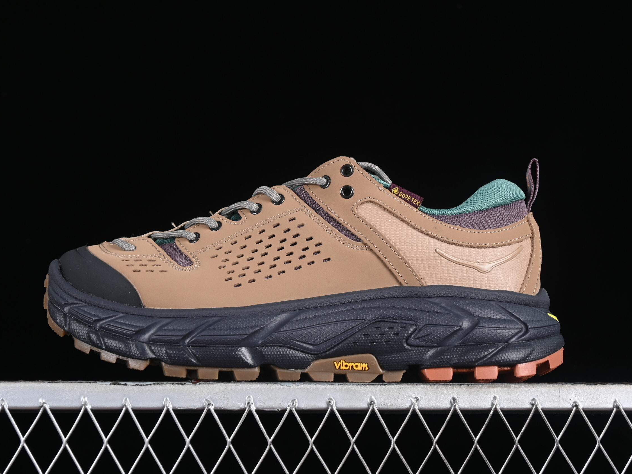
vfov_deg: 18.0
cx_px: 303
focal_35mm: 82
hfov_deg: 23.8
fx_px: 1497
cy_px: 235
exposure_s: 1/60
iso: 160
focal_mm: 50
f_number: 6.3
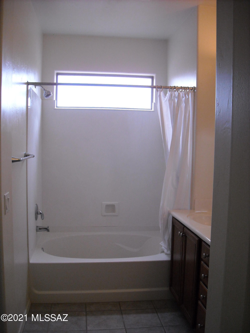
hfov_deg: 40.7
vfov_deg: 52.6
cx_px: 125
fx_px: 337
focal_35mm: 35
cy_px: 166
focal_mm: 5.7
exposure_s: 1/250
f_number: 2.8
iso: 295
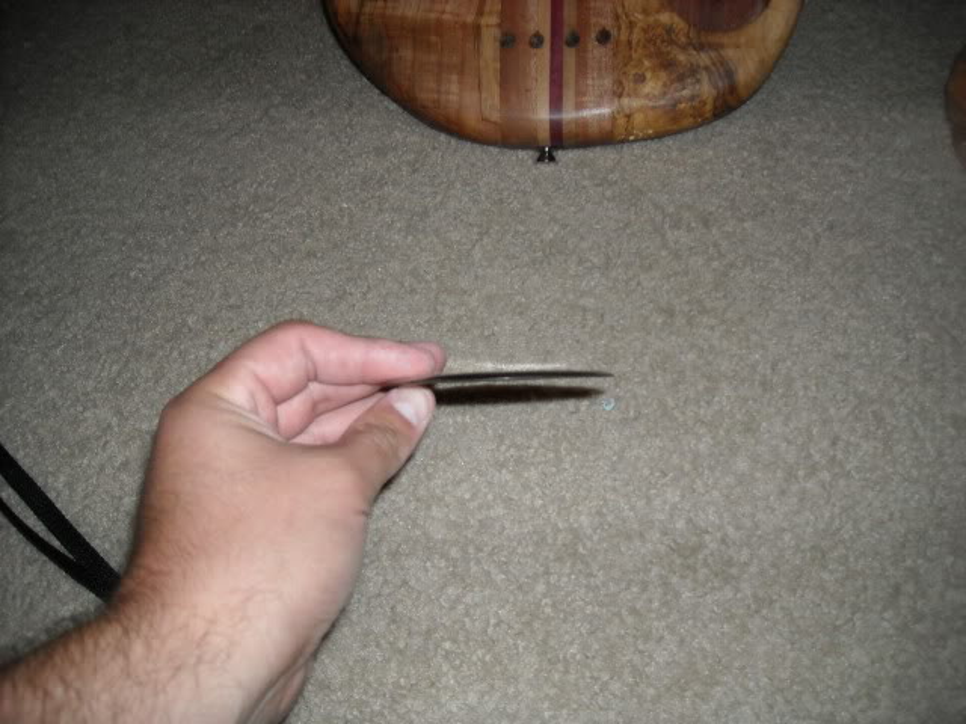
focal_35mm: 35
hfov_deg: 52.6
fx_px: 977
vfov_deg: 40.7
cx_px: 483
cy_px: 362
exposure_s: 1/60
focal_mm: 5.7
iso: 200
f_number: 2.8
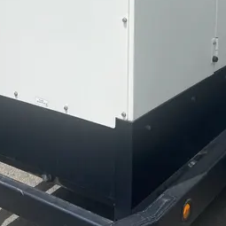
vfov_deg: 24.6
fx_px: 488
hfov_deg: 26.1
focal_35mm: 66
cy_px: -15
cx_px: 122
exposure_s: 1/6061
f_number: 1.8
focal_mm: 4.25
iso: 32
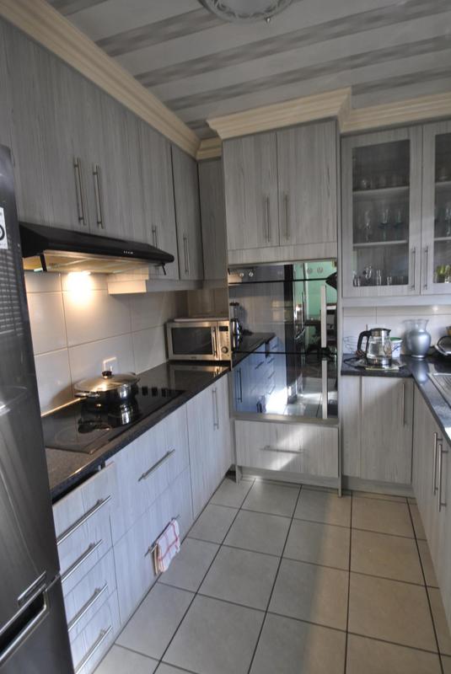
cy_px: 337
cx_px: 226
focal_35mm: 18
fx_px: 337
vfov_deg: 89.9
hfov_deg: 67.5
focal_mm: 12
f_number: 3.8
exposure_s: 1/30
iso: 200
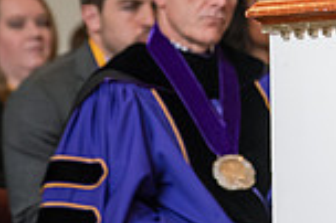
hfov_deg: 2.7
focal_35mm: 763
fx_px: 7114
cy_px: -125
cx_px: 422
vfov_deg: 1.8
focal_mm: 200
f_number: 3.5
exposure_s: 1/200
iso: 1250
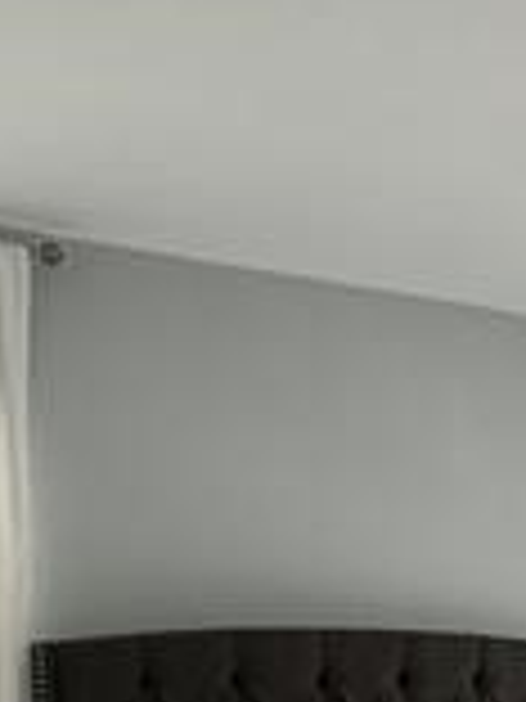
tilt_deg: -4.3
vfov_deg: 31.8
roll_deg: +0.6
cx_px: 351
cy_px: 756
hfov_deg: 26.9
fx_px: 1094
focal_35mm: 54
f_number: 2.2
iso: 400
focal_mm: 2.22
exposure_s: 1/60
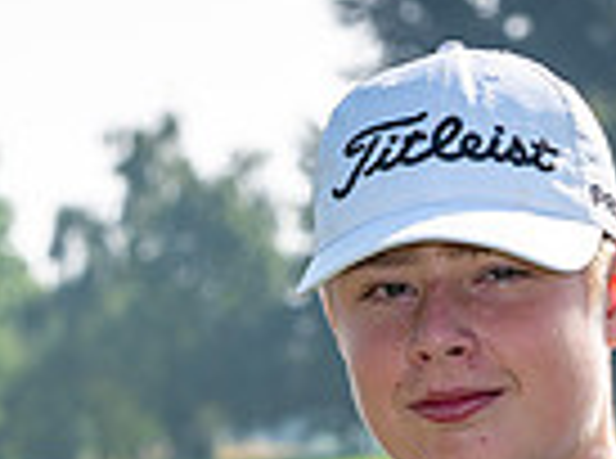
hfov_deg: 3.7
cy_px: 901
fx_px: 9495
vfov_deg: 2.8
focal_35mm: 535
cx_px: -147
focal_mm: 102
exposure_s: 1/200
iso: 100
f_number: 9
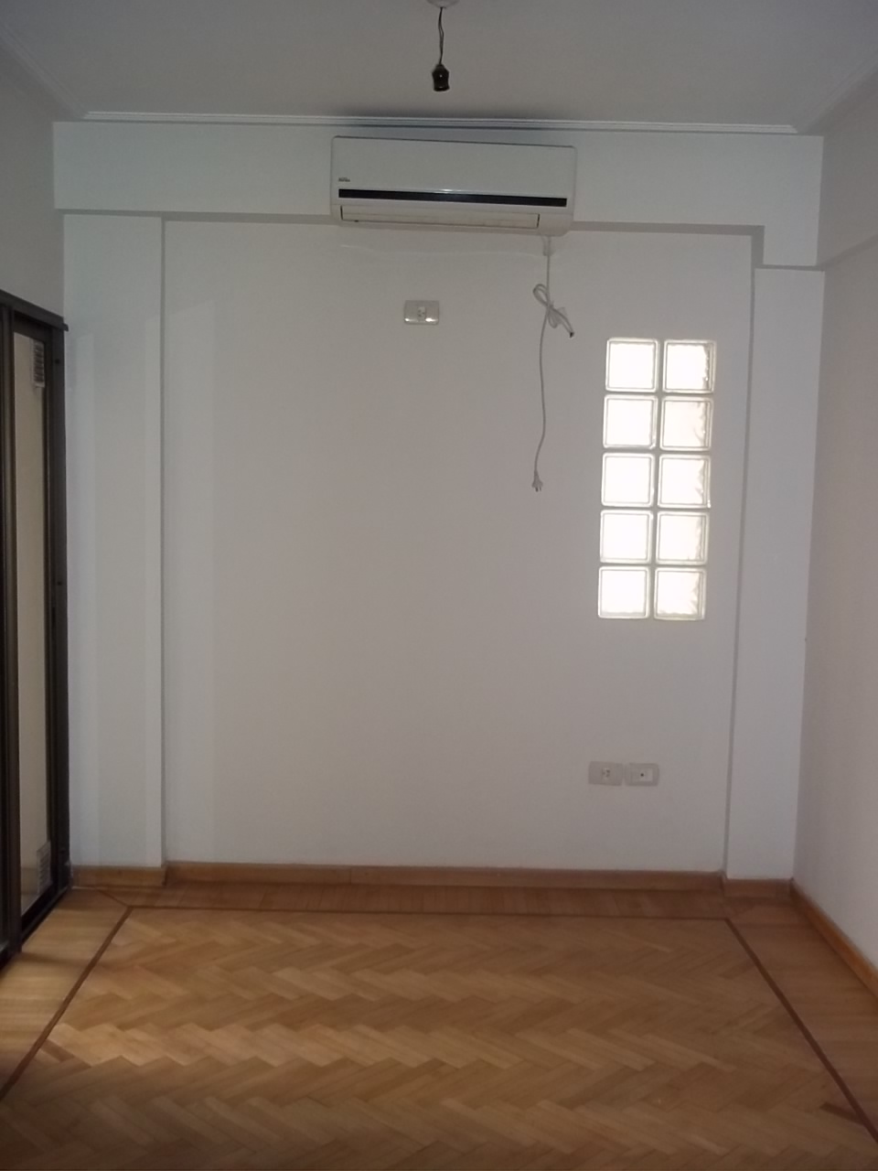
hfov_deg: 39.7
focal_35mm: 36
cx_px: 439
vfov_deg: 51.4
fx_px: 1217
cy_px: 586
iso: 160
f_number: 3.1
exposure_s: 1/30
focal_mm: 6.5
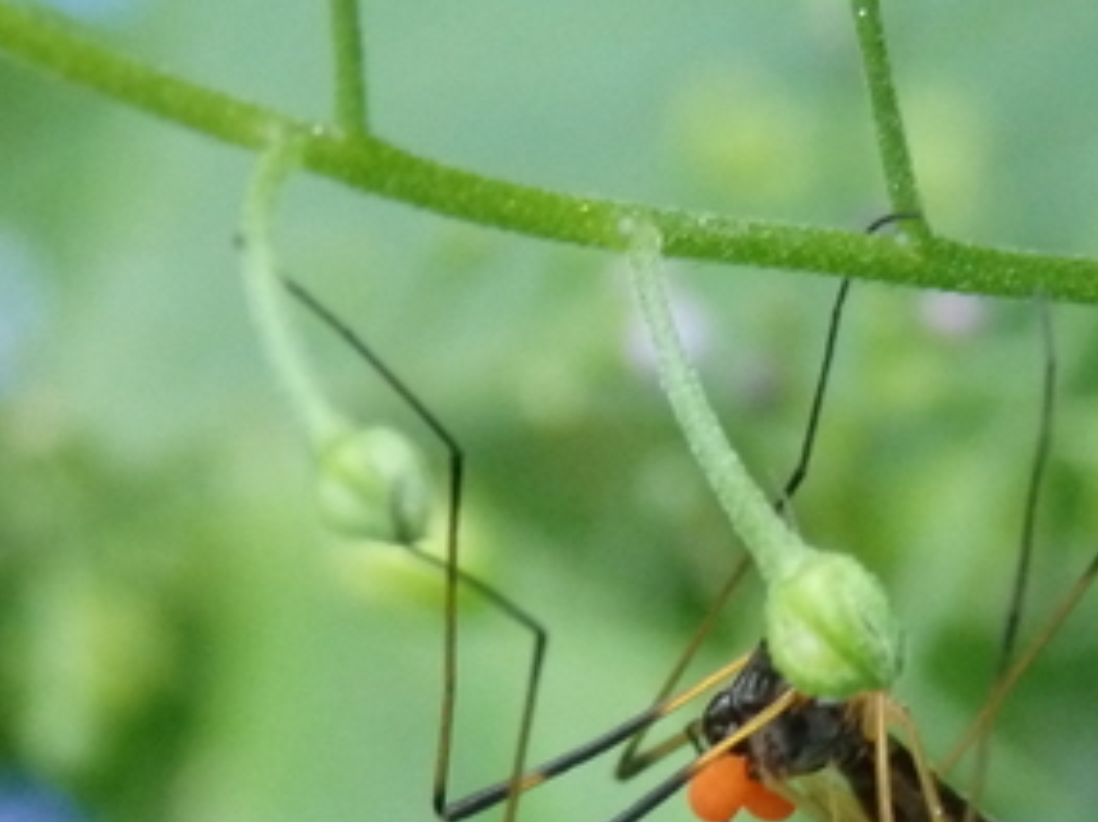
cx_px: 927
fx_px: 6243
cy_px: 772
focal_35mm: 197
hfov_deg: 10.0
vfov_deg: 7.5
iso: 800
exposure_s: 1/100
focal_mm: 11.9
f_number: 4.4
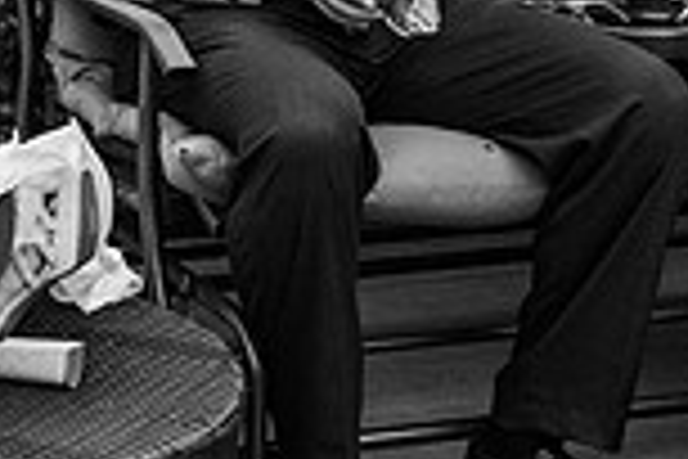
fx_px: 2542
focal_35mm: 133
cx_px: -207
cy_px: -166
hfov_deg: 14.7
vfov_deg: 10.1
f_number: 3.5
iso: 100
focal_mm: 35
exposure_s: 1/1250
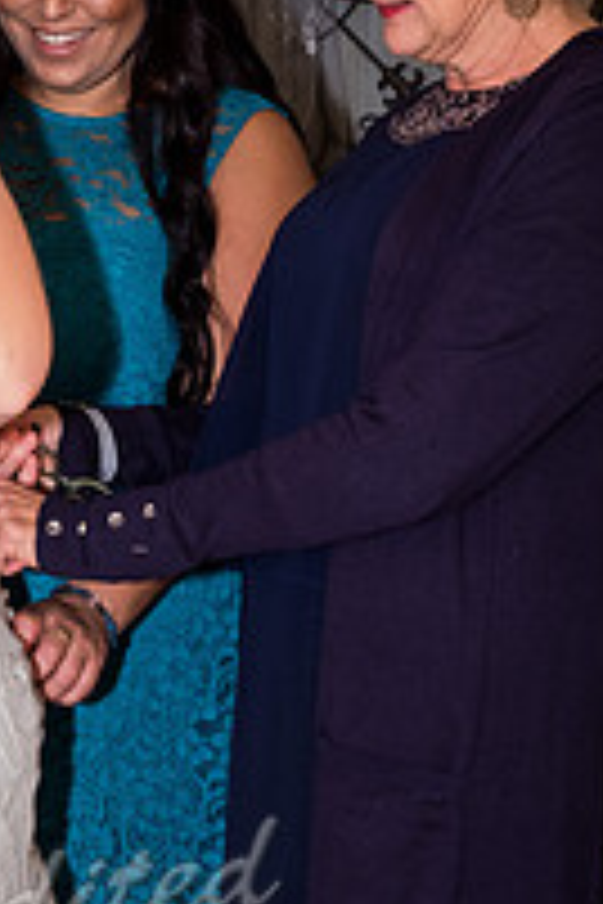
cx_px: -36
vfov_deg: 21.4
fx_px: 2362
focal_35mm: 94
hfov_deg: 14.3
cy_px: 166
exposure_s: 1/200
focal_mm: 27.7
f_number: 9
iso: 1600
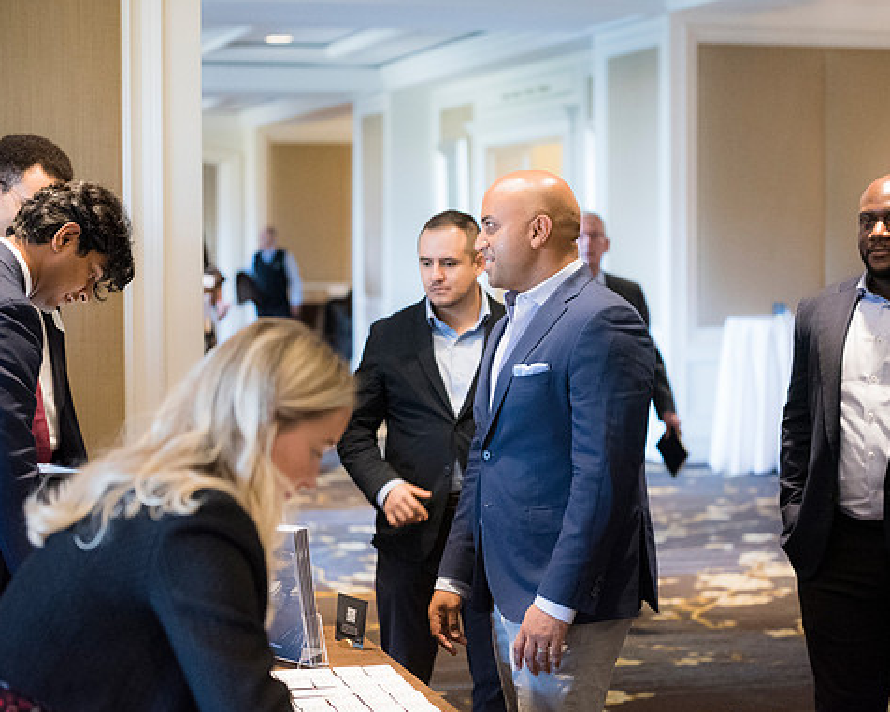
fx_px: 2108
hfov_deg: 23.8
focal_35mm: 80
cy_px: 360
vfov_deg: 19.2
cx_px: 492
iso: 6400
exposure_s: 1/125
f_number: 2.8
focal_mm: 70
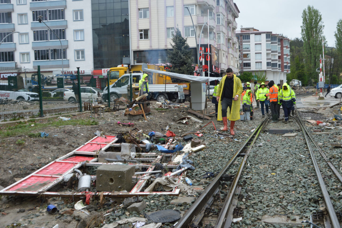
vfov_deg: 40.0
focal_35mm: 33
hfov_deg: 57.2
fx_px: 313
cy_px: 114
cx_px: 171
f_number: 7.1
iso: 100
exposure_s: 1/200
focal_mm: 22
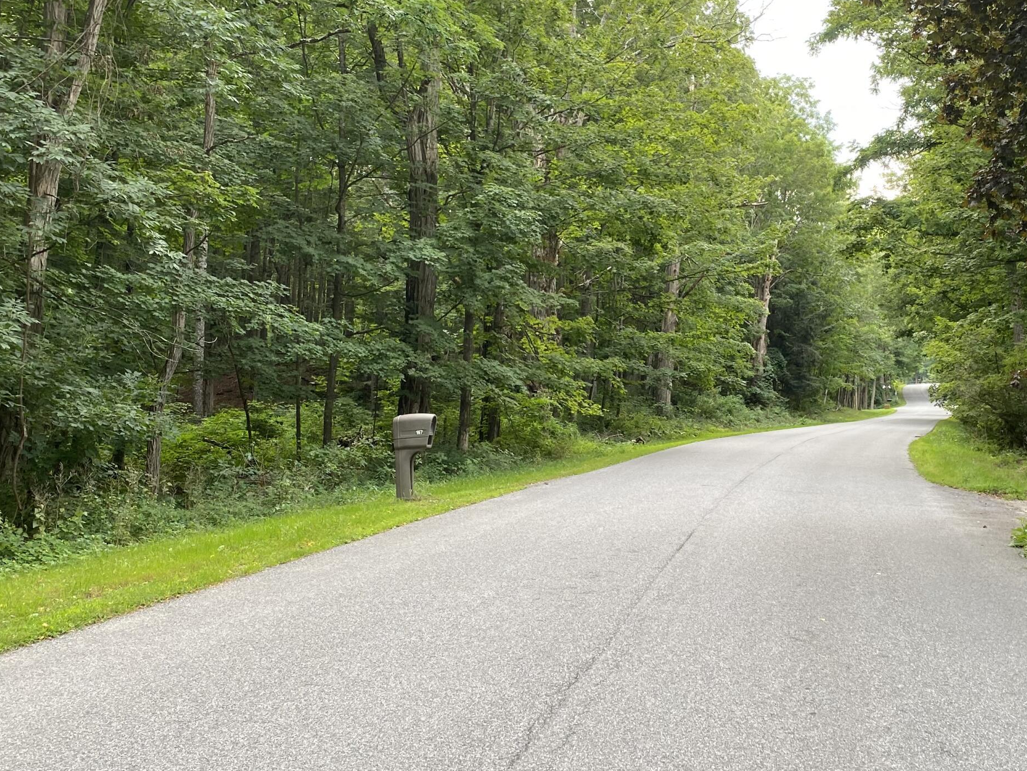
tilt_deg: +6.3
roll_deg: -1.5
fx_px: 1246
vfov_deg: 34.3
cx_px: 703
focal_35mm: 42
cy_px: 372
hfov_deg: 44.0
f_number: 1.8
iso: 50
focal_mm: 4.25
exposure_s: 1/122
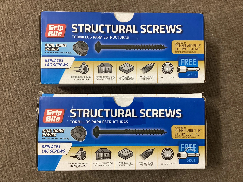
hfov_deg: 58.4
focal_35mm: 31
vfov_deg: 45.4
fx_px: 218
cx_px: 122
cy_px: 91
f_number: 2.4
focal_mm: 3.3
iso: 320
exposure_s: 1/40
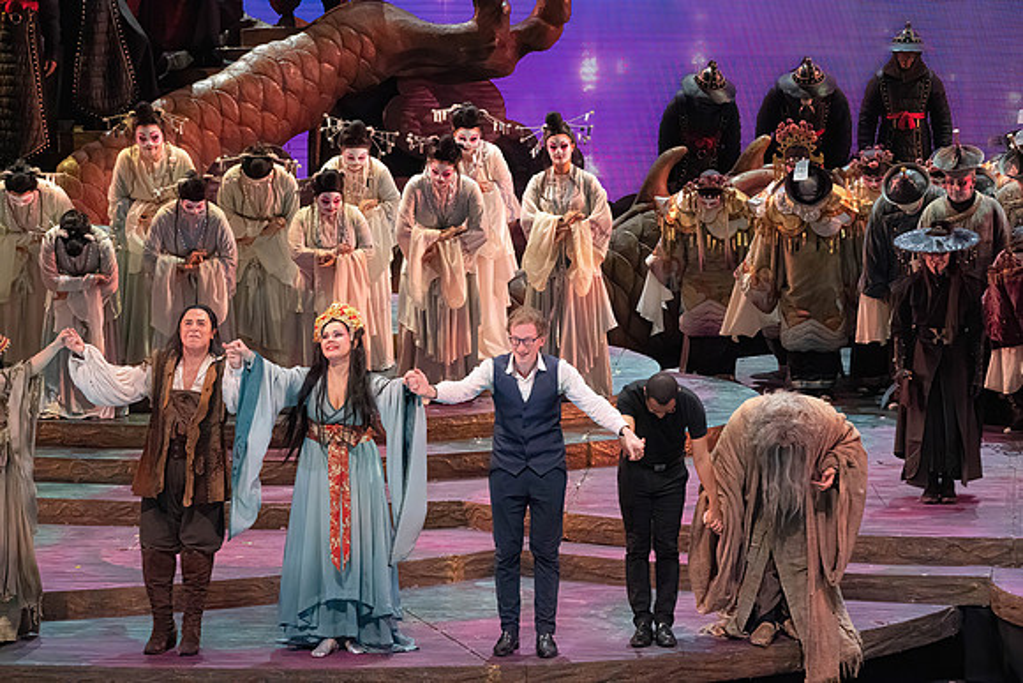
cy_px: 342
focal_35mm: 174
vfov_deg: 7.9
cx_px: 512
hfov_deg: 11.8
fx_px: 4945
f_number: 10
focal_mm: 174
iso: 20000
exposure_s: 1/1000
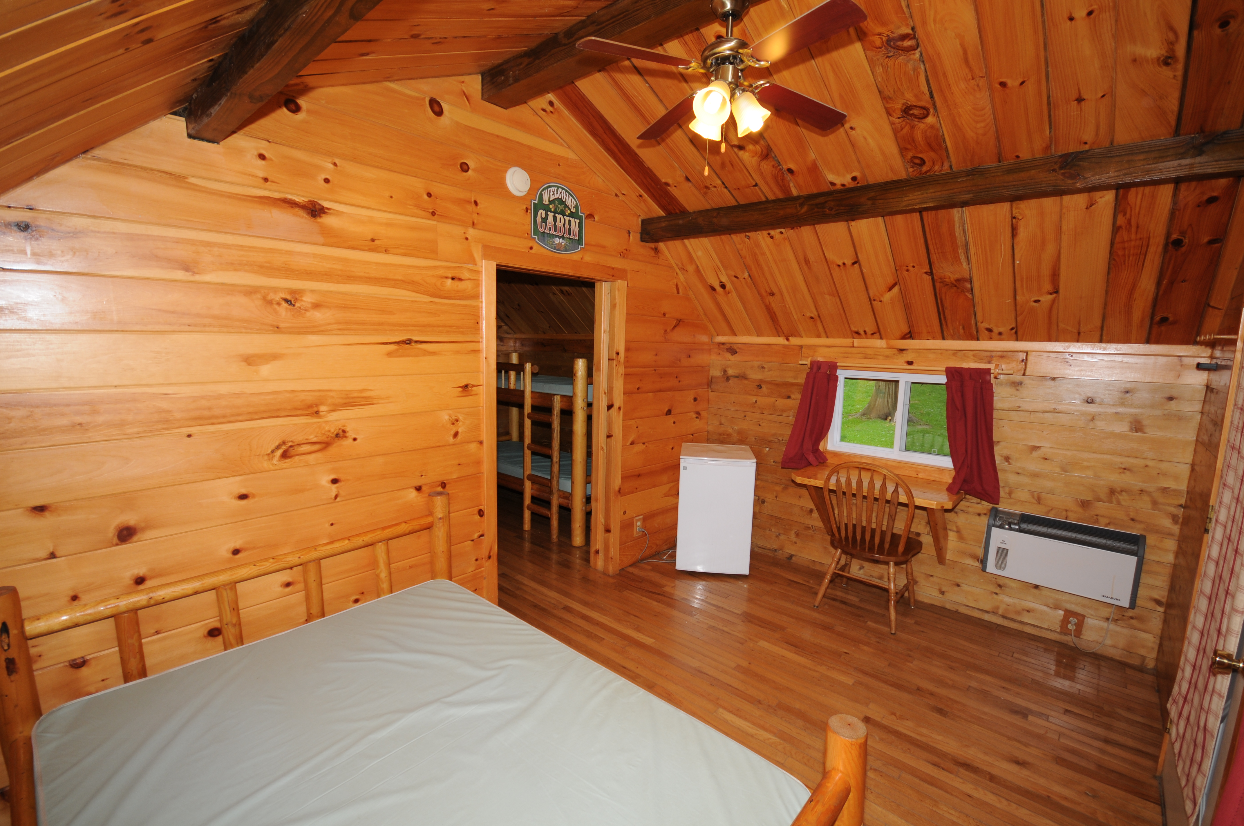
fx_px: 518
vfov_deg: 77.2
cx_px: 622
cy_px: 413
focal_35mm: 15
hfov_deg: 100.5
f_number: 5
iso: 200
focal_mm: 10
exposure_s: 1/60
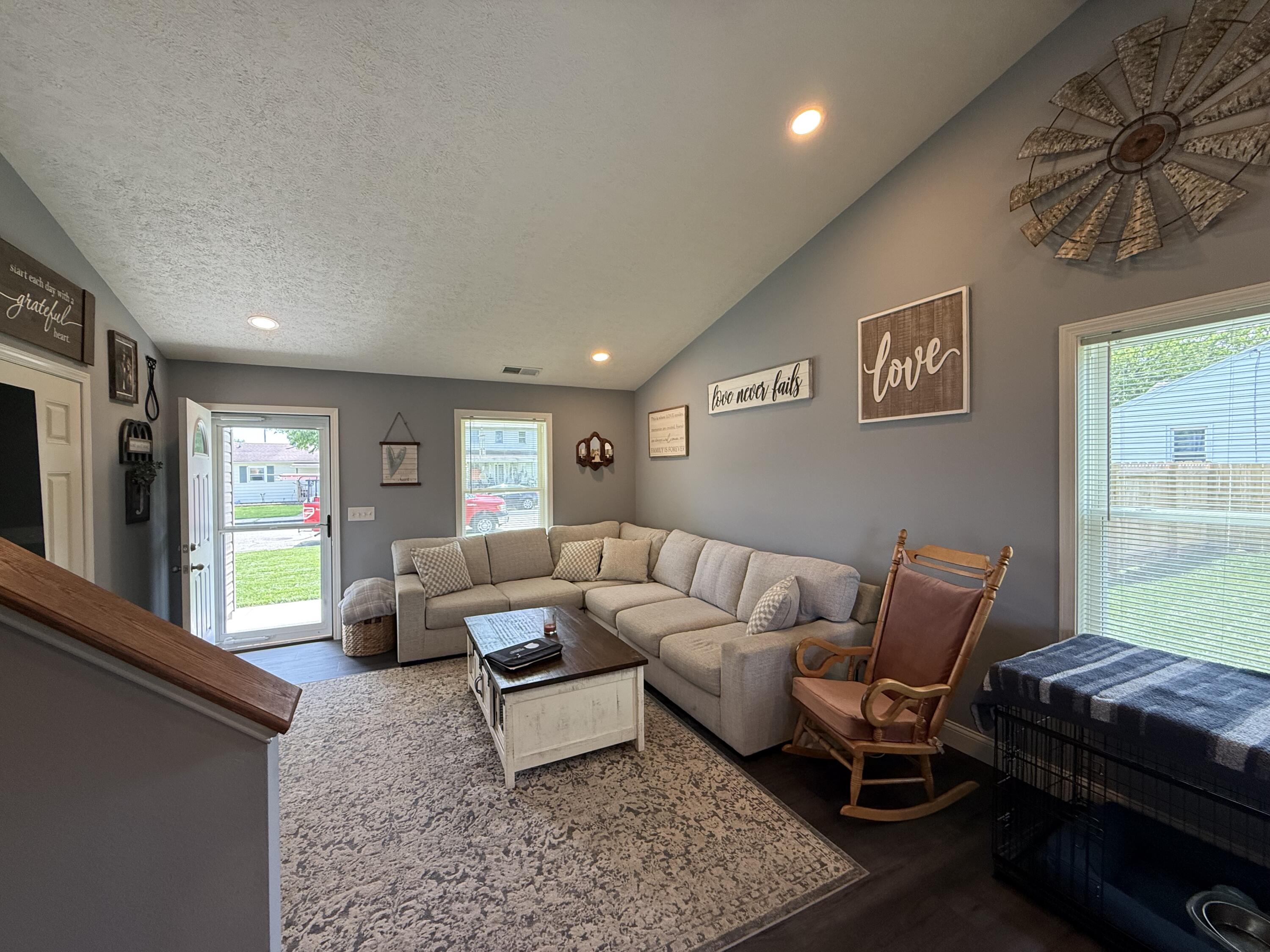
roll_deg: +0.0
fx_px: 514
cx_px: 635
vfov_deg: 85.7
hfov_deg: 102.1
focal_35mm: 14
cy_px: 476
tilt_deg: +1.0
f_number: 2.2
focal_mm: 2.22
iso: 200
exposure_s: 1/120
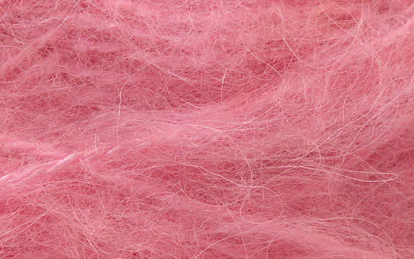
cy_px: 182
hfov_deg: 11.9
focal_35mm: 175
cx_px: 114
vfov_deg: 7.5
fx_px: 1975
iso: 200
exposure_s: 1/34.4
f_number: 2.9
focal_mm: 17.25
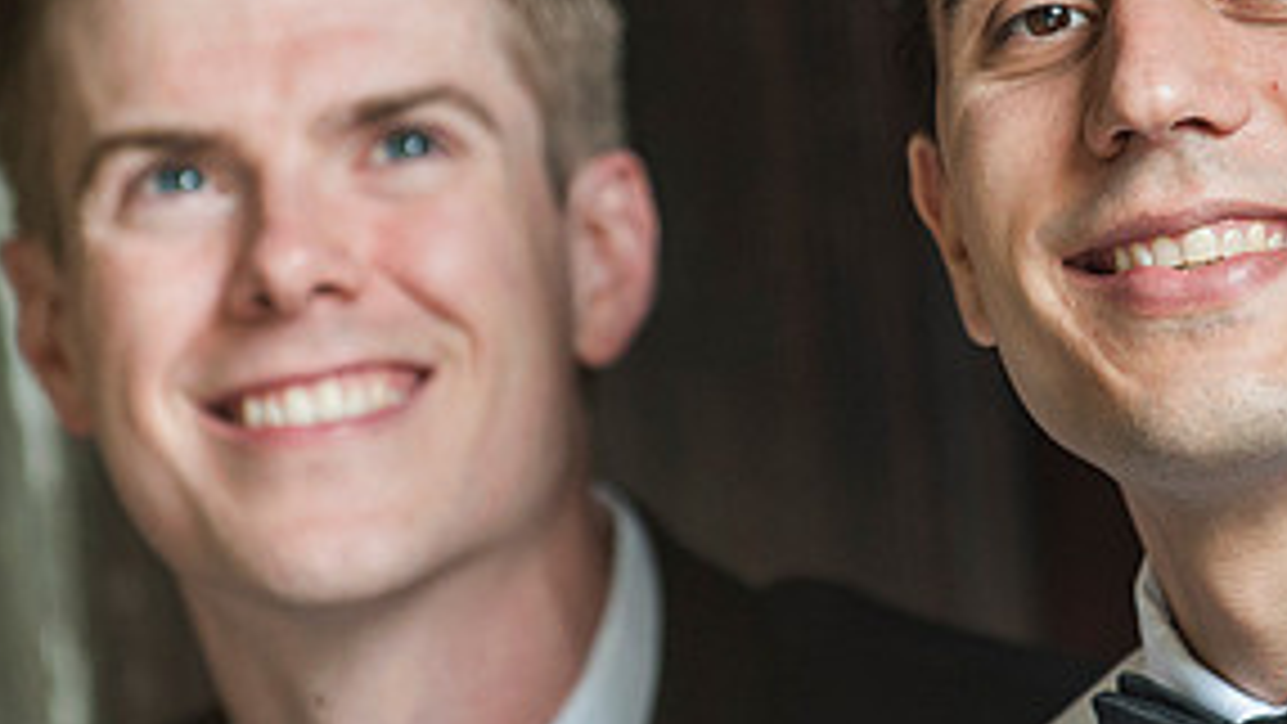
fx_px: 14506
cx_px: 855
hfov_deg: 5.1
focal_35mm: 425
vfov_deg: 2.9
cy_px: 162
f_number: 4.5
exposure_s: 1/200
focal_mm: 200
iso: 1250
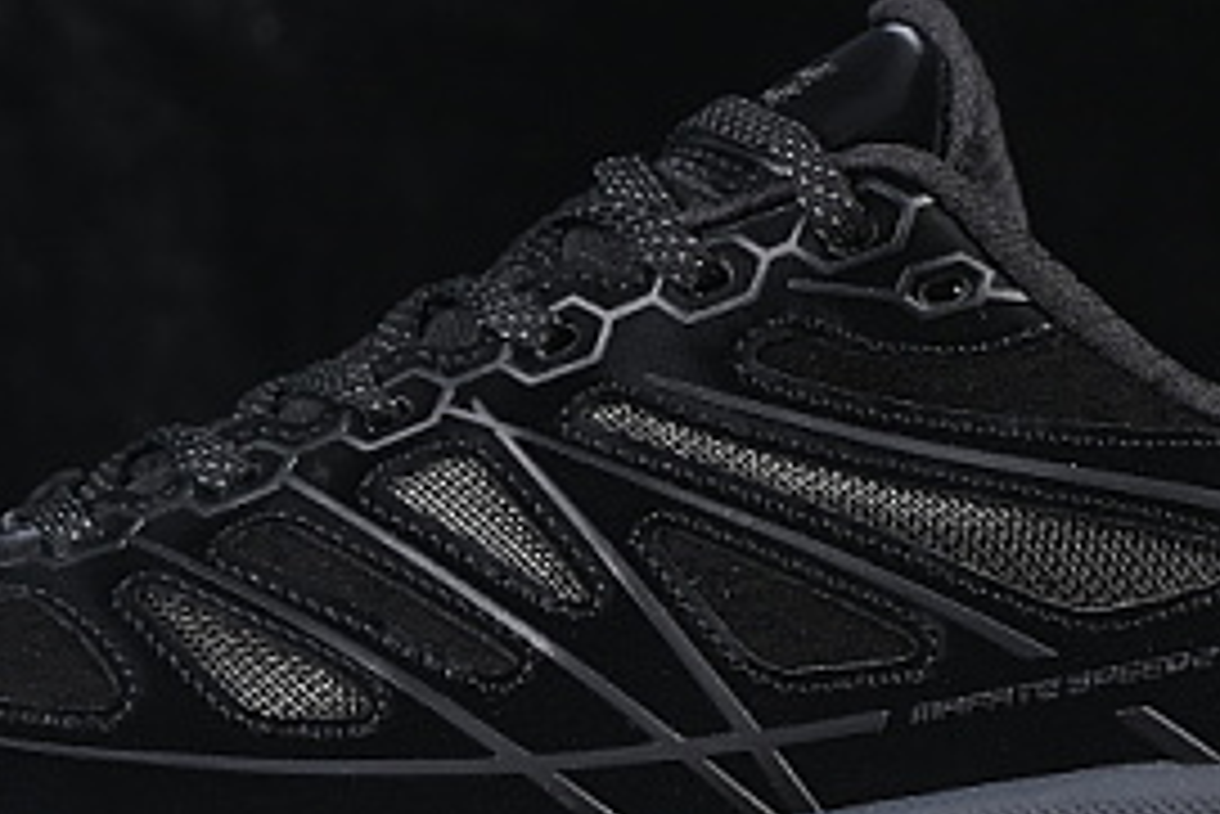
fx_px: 7493
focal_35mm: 221
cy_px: 497
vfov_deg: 6.2
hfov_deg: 9.3
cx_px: 612
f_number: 6.3
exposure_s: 1/60
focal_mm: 50
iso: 160
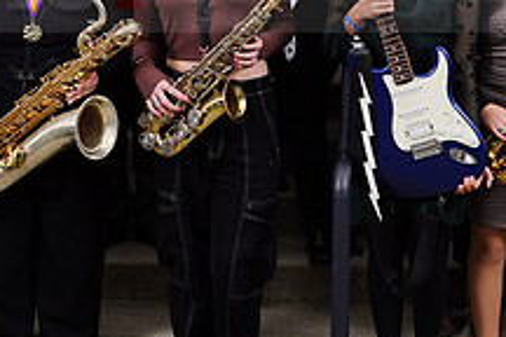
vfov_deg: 14.2
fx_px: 1321
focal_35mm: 94
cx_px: 347
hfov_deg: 21.6
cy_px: -36
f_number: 8
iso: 100
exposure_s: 1/200
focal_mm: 35
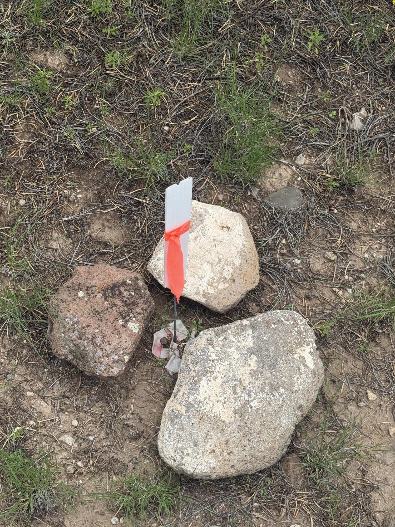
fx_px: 730
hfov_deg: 30.3
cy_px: 264
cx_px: 198
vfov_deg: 39.7
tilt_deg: -62.9
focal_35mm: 48
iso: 64
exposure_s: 1/1285
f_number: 1.78
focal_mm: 6.76
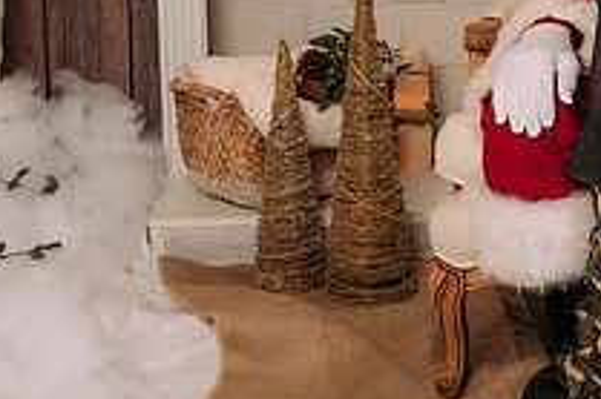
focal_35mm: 106
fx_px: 1768
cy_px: 36
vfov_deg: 12.8
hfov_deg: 19.0
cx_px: 538
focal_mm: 35
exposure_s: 1/100
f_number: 5.6
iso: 100
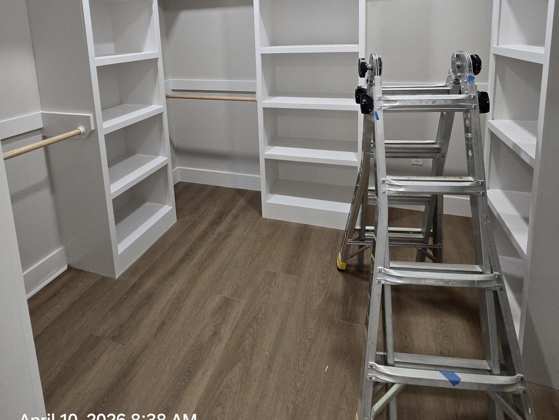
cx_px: 273
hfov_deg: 87.7
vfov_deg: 64.4
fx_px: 291
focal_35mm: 18
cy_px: 76
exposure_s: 1/60
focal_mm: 2.2
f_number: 2.2
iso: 250
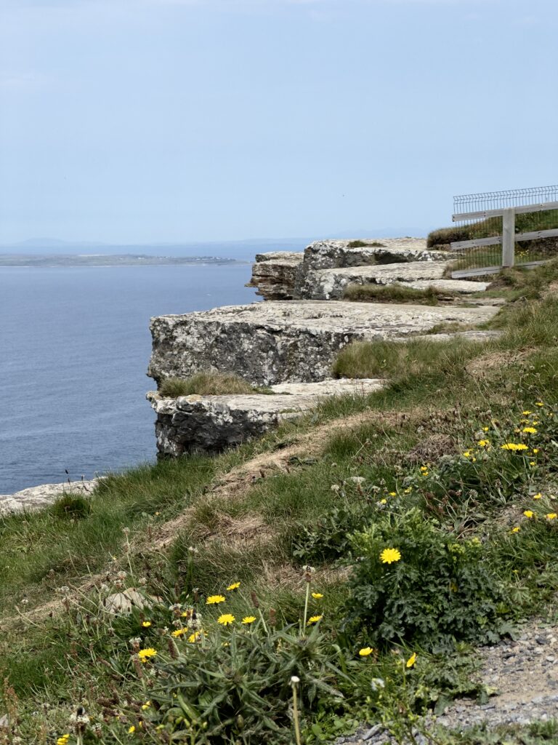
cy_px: 372
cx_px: 279
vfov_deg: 25.3
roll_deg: +0.9
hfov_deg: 19.1
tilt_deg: -3.9
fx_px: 1655
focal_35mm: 77
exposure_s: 1/889
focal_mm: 9
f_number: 2.8
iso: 25
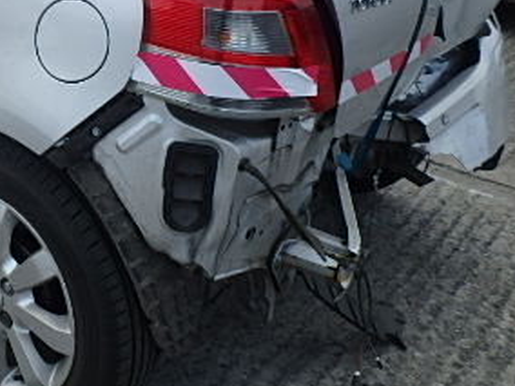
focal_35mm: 54
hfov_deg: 33.0
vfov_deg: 26.3
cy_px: 51
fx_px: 803
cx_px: 15
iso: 125
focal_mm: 4.2
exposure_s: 1/640
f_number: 3.9
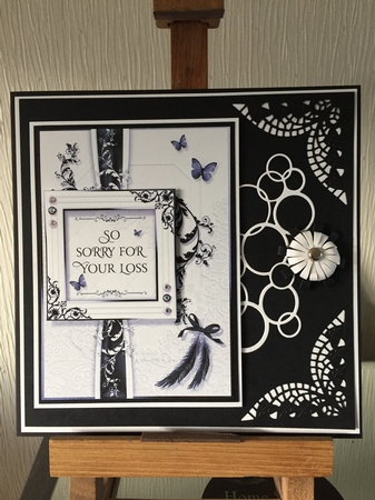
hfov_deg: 48.2
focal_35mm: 29
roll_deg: +1.4
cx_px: 188
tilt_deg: -17.3
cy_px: 250
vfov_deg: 61.7
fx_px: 419
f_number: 2.2
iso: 80
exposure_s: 1/33
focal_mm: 4.15
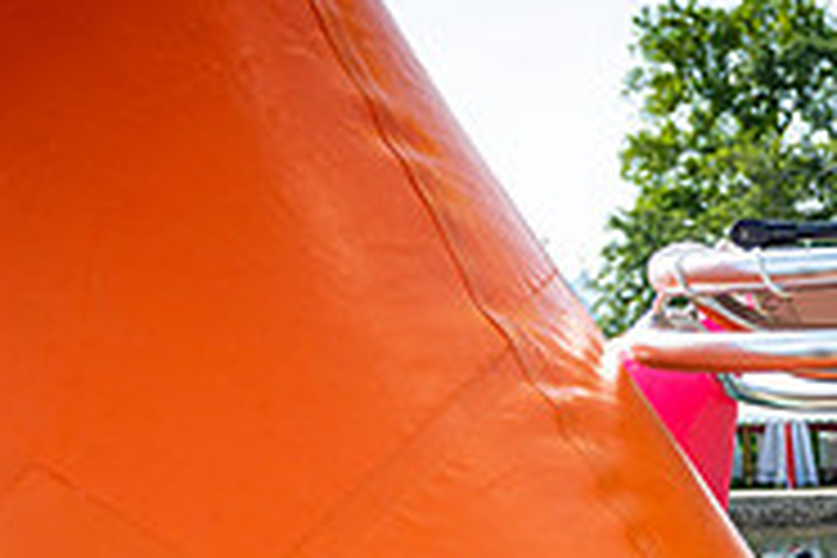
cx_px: 1030
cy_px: 713
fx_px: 1744
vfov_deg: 17.2
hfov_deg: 24.3
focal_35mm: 75
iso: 320
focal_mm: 24
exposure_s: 1/1600
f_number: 4
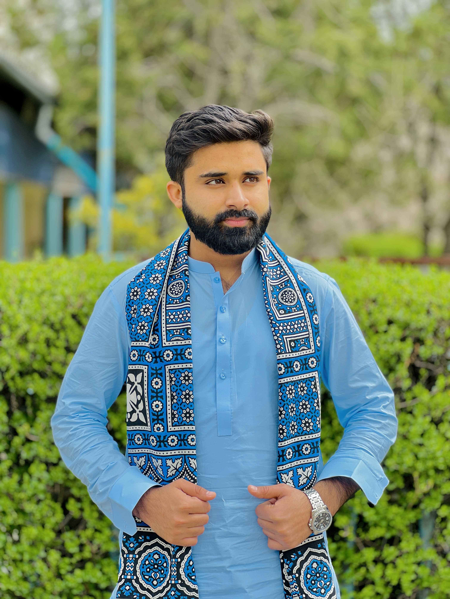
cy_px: 300
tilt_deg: -2.0
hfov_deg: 19.1
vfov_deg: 25.3
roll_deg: -1.2
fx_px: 1335
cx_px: 225
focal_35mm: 77
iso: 25
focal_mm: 9
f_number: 2.8
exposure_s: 1/142
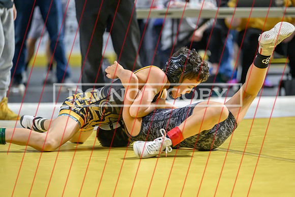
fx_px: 1888
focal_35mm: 230
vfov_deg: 6.0
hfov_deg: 8.9
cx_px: 167
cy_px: 108
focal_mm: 200
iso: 2800
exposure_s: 1/640
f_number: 2.8
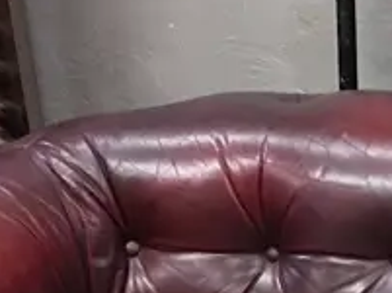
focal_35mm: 148
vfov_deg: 9.4
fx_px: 1673
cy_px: 557
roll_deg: -1.8
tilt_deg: -24.3
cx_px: 630
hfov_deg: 12.5
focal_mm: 4.15
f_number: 2.2
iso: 80
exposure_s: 1/17
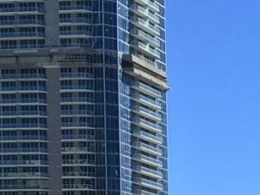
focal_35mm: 151
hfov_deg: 11.6
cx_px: 544
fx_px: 1134
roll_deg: -0.2
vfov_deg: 9.2
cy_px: 400
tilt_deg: -3.3
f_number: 2.2
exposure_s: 1/1399
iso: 25
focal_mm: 4.15
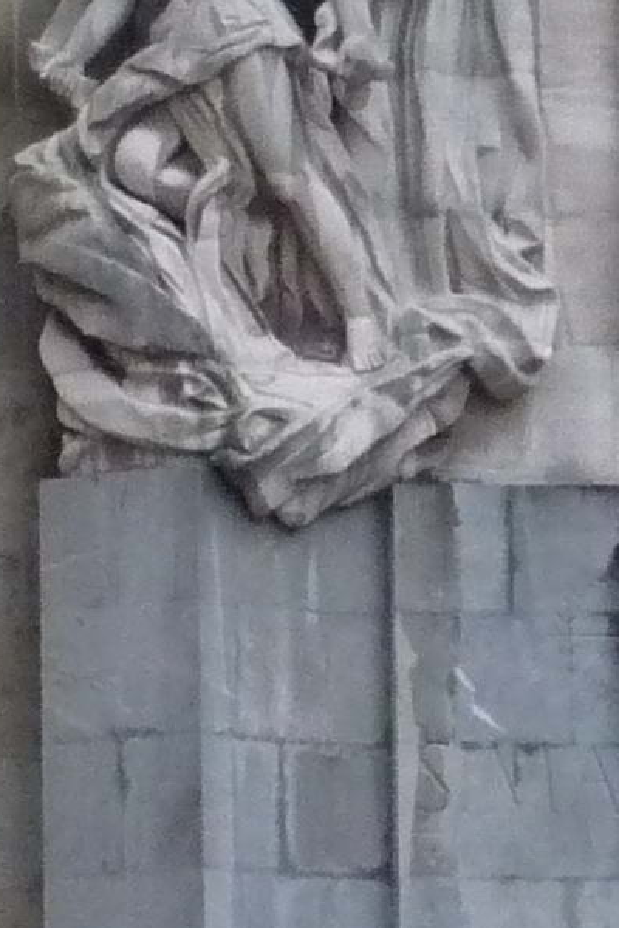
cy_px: 172
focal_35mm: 458
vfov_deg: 4.5
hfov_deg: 3.0
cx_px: 647
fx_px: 11812
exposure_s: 1/60
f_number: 4.6
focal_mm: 13.1
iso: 400
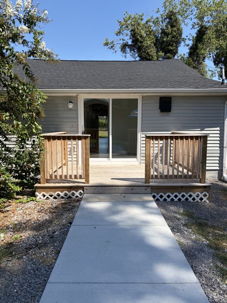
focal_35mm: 26
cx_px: 114
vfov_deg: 67.3
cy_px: 152
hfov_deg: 53.0
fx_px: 227
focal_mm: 5.96
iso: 50
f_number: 1.6
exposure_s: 1/2639
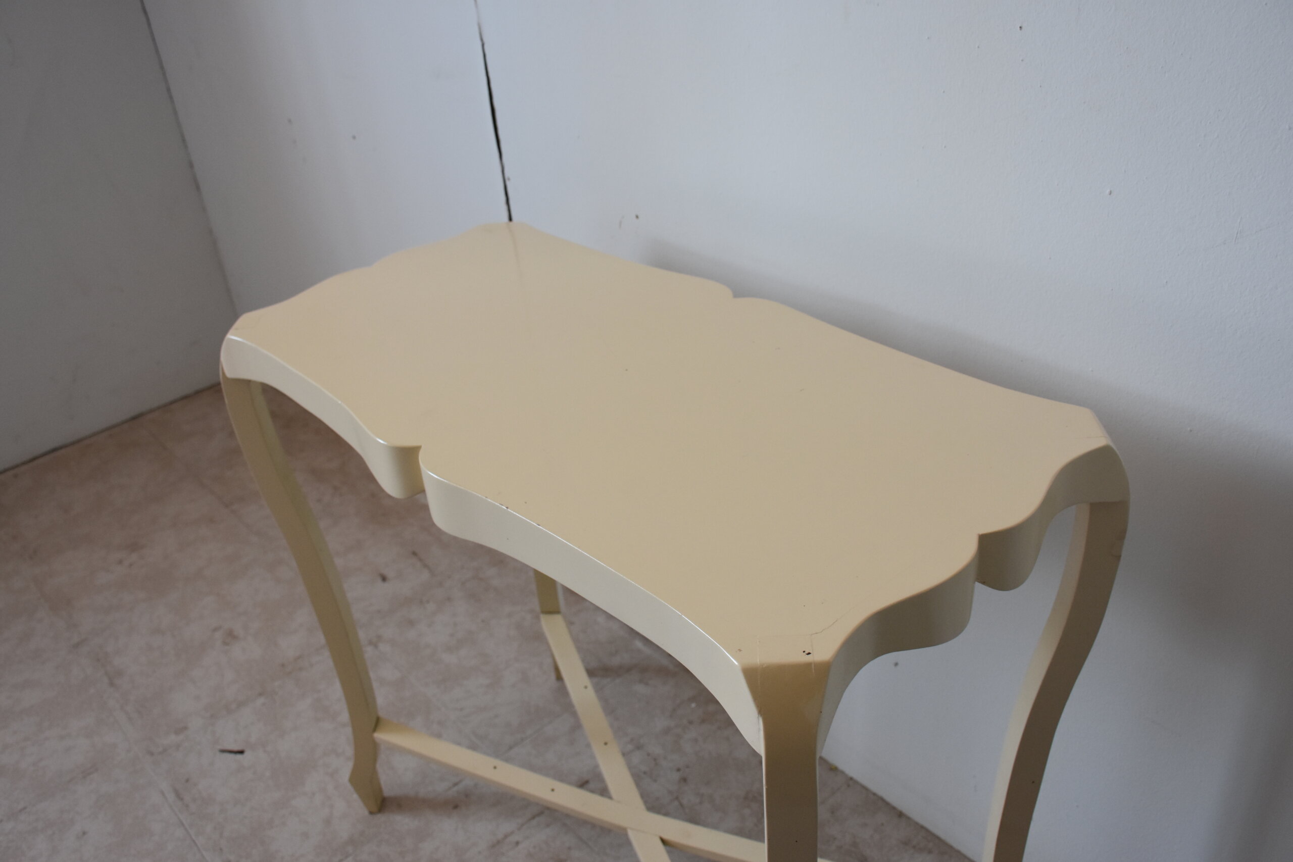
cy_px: 431
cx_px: 646
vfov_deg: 43.6
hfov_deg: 61.9
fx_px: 1077
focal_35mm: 30
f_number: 5.6
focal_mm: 20
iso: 800
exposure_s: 1/125
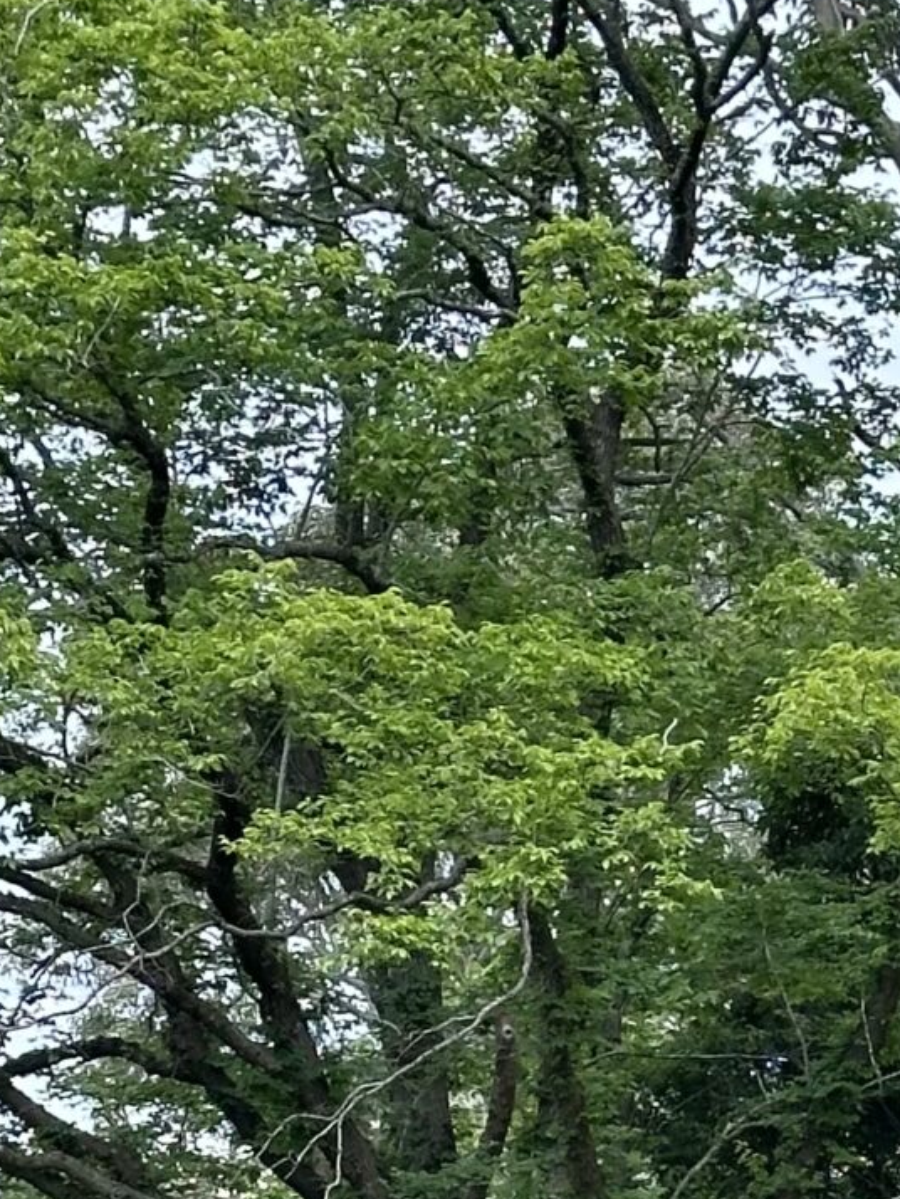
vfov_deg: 11.1
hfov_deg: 8.5
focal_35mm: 172
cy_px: 1775
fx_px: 5959
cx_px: 1266
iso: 64
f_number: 1.78
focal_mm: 6.86
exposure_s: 1/709
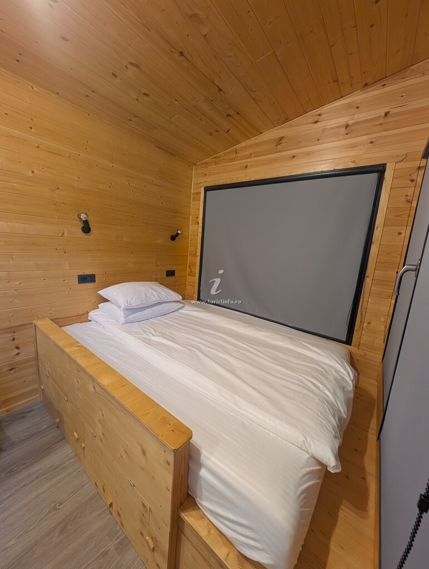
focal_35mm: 12
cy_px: 284
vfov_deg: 110.5
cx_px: 214
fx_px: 198
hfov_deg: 94.6
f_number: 1.95
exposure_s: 1/23.8
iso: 135
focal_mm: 2.23
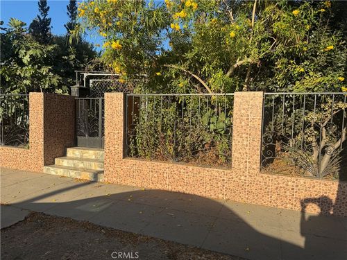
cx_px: 174
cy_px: 130
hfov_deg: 71.6
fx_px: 241
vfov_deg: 56.8
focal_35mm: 24
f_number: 1.78
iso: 80
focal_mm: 6.76
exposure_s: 1/2833
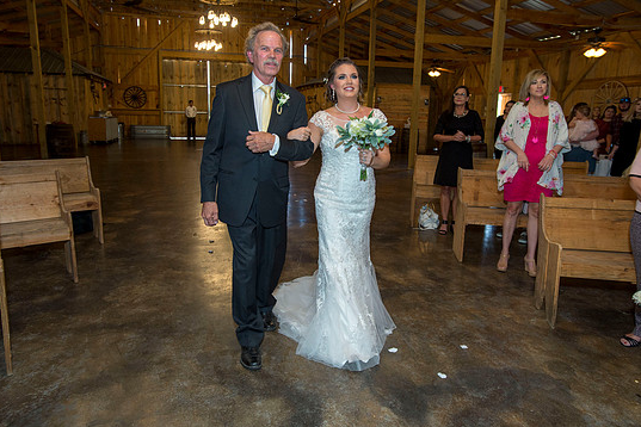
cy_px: 202
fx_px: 481
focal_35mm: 27
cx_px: 321
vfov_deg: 47.9
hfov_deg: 67.4
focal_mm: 25
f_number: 5
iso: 1600
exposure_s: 1/125
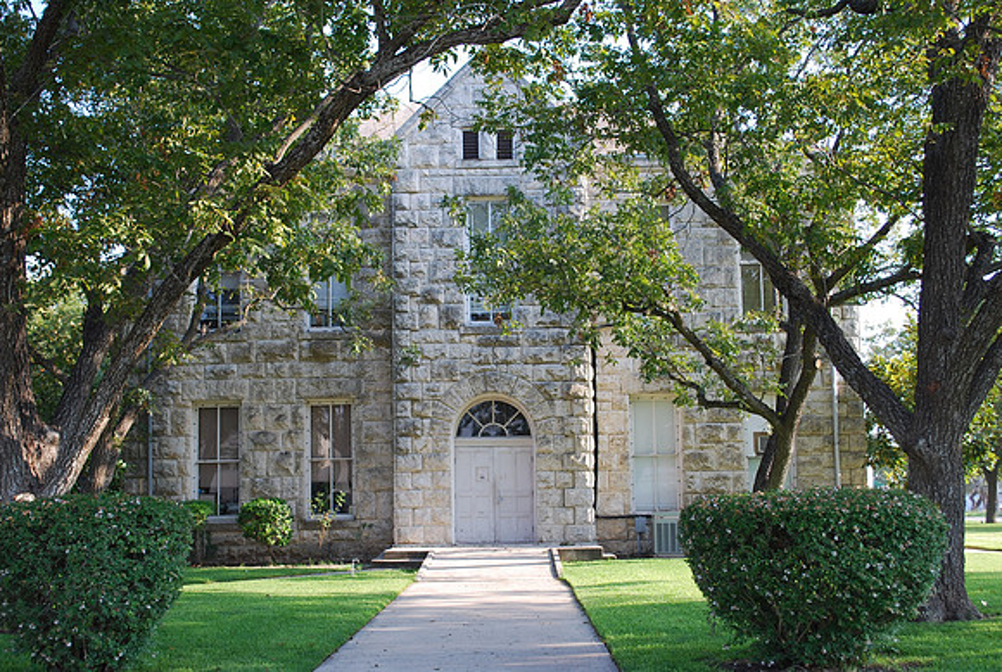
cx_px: 501
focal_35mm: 48
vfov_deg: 28.2
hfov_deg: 41.0
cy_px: 336
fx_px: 1338
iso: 160
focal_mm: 32
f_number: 5.6
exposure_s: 1/125
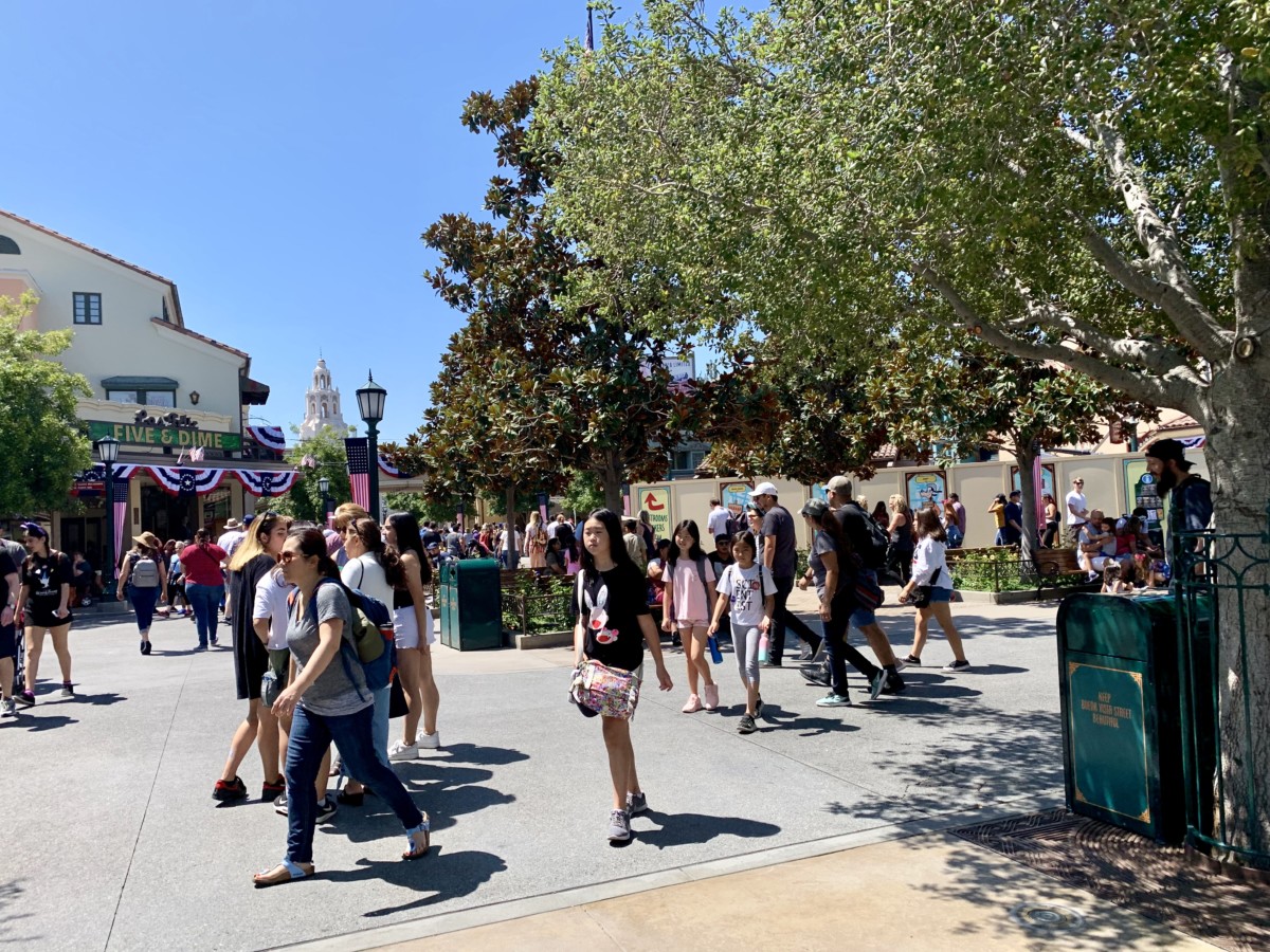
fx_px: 954
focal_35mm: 26
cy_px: 476
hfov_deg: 67.3
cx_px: 635
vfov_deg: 53.1
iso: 25
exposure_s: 1/1350
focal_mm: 4.25
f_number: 1.8
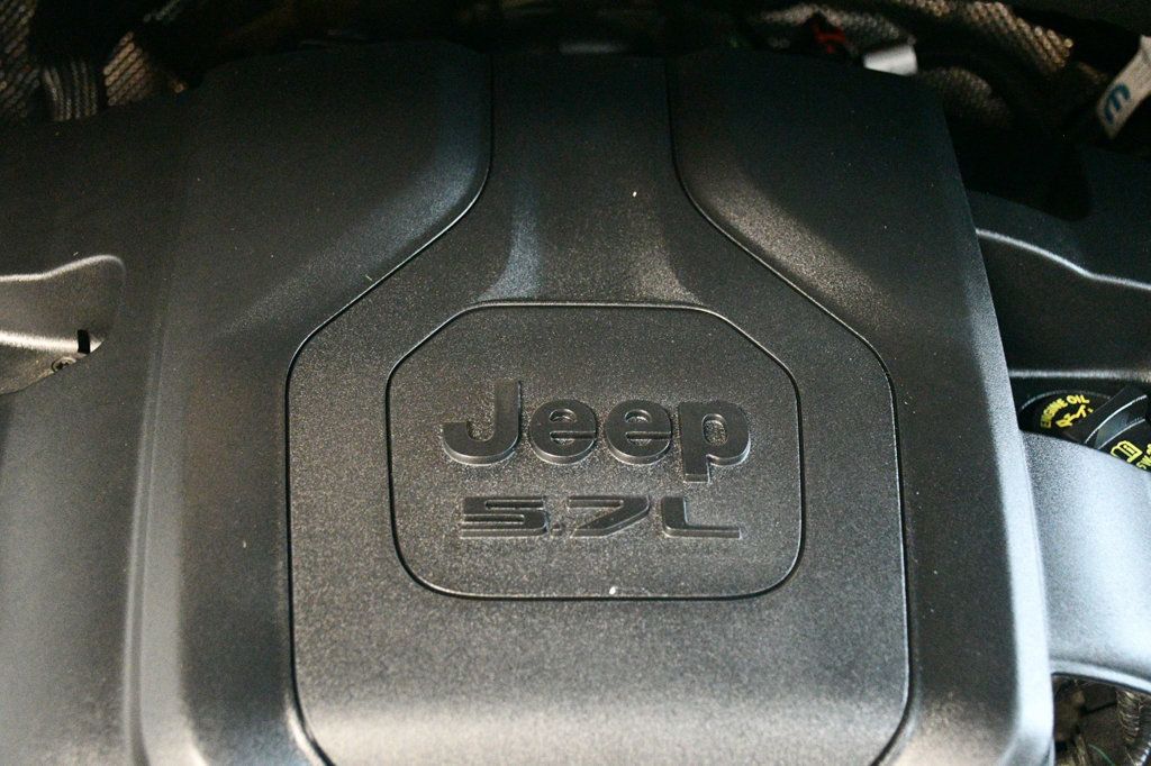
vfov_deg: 29.8
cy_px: 383
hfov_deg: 43.6
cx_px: 576
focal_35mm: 45
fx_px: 1438
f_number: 4
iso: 12800
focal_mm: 30
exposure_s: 1/40
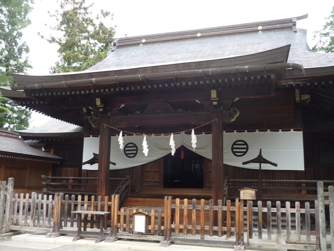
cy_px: 126
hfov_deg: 55.4
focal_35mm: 33
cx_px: 167
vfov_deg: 42.9
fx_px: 318
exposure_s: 1/125
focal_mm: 5.5
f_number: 2.8
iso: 100
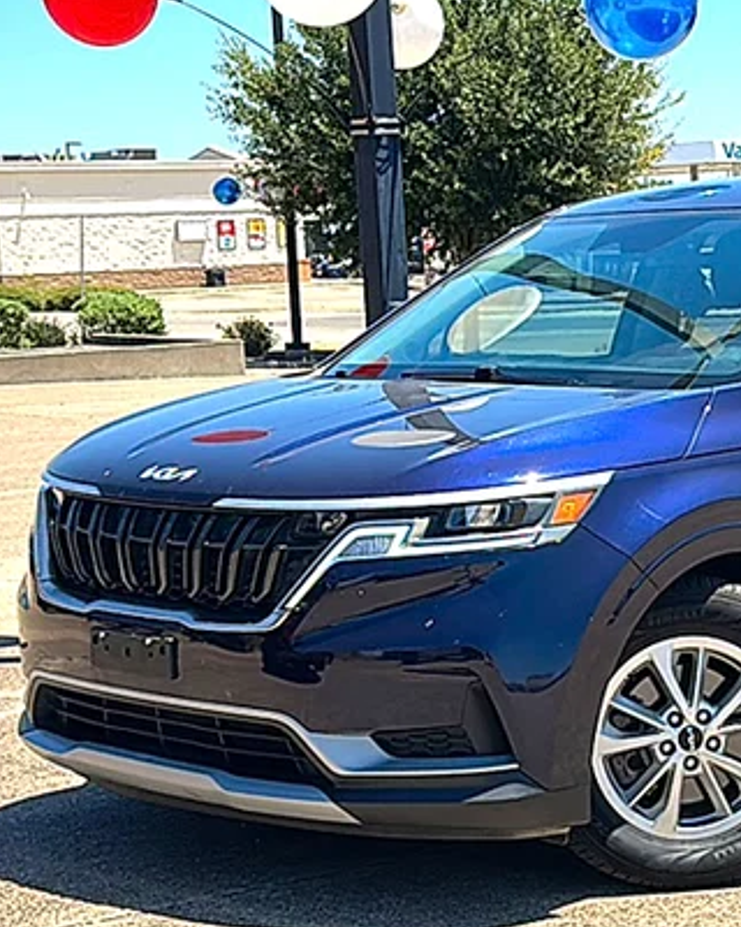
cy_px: 492
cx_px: 725
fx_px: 1919
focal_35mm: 70
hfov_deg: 21.2
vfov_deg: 27.1
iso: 80
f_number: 1.78
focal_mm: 6.86
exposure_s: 1/3745
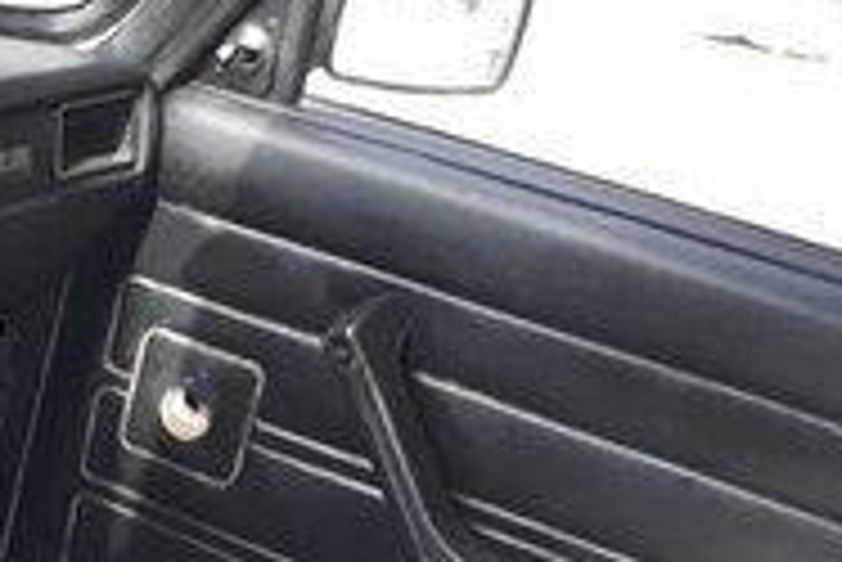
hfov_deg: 17.3
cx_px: -608
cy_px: 740
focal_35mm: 99
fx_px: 2317
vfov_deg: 13.3
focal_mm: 3.6
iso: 64
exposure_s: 1/50
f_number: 1.9
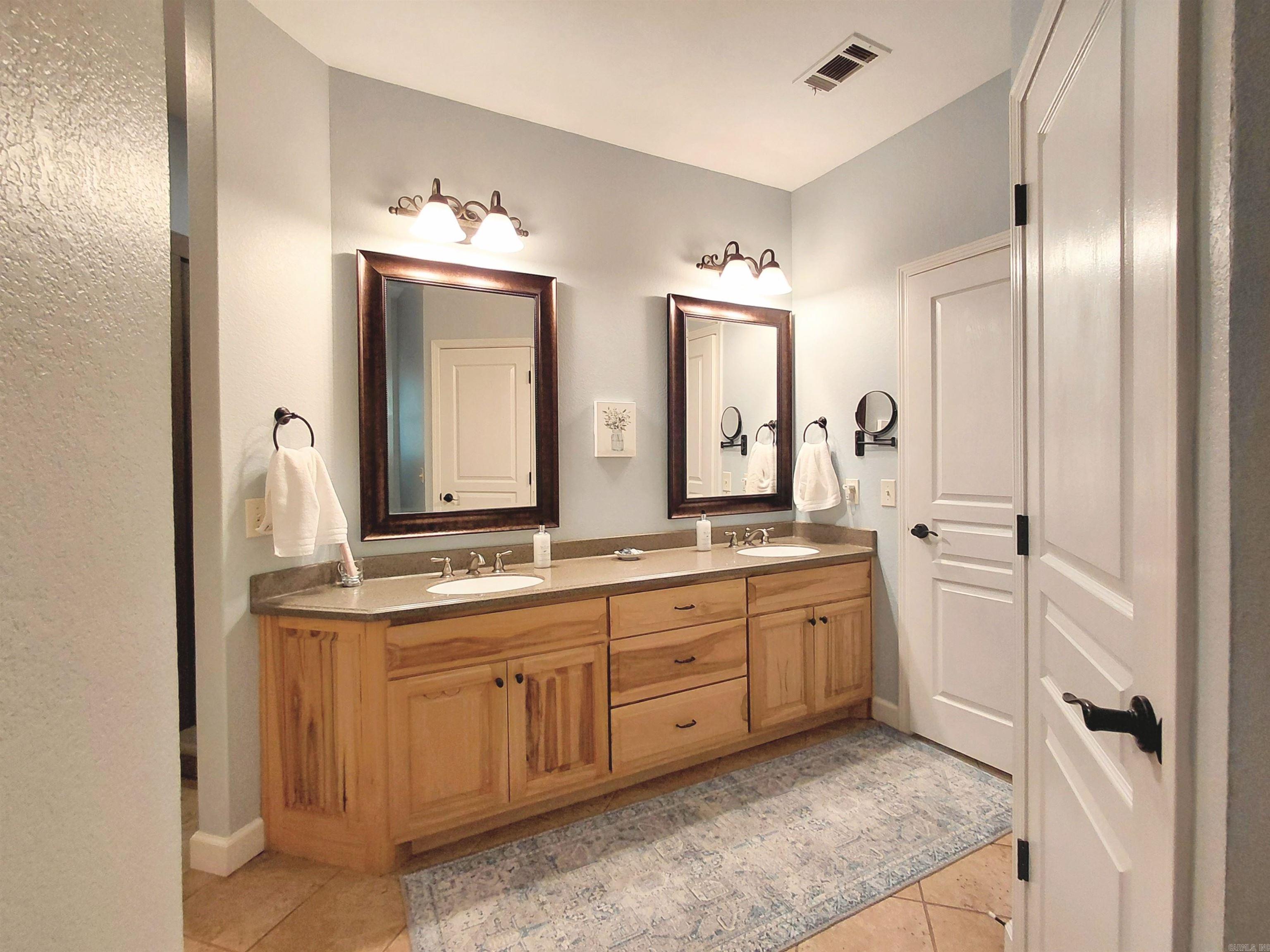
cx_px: 635
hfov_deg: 94.5
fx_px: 587
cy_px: 476
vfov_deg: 78.1
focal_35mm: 16
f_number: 2.2
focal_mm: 1.64
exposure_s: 1/60
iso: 64
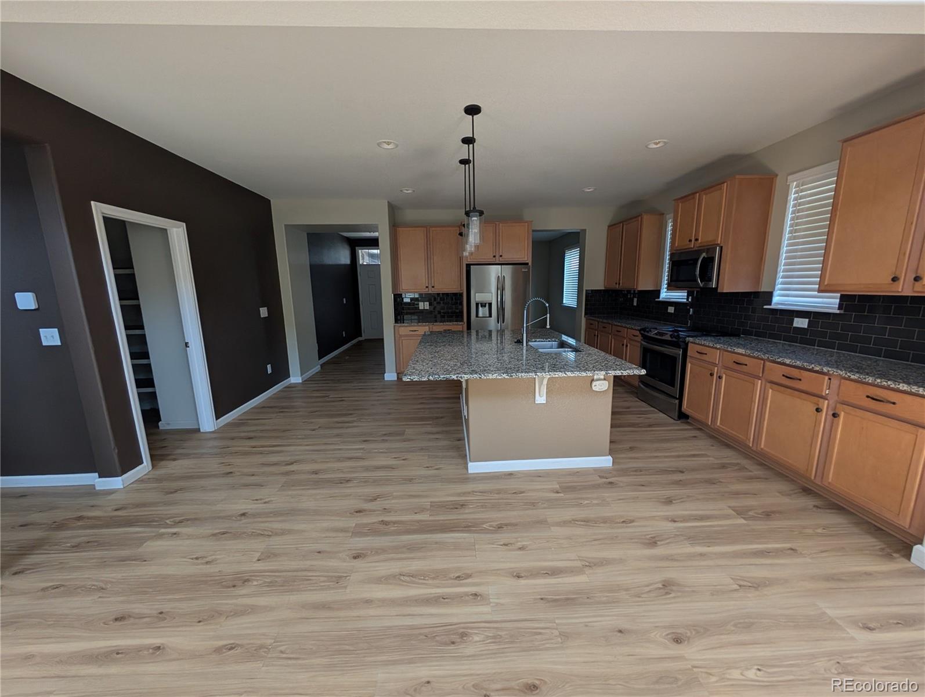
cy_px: 348
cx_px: 462
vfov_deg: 94.6
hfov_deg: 110.5
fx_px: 321
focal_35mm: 12
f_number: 1.7
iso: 165
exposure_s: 1/230
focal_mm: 2.02
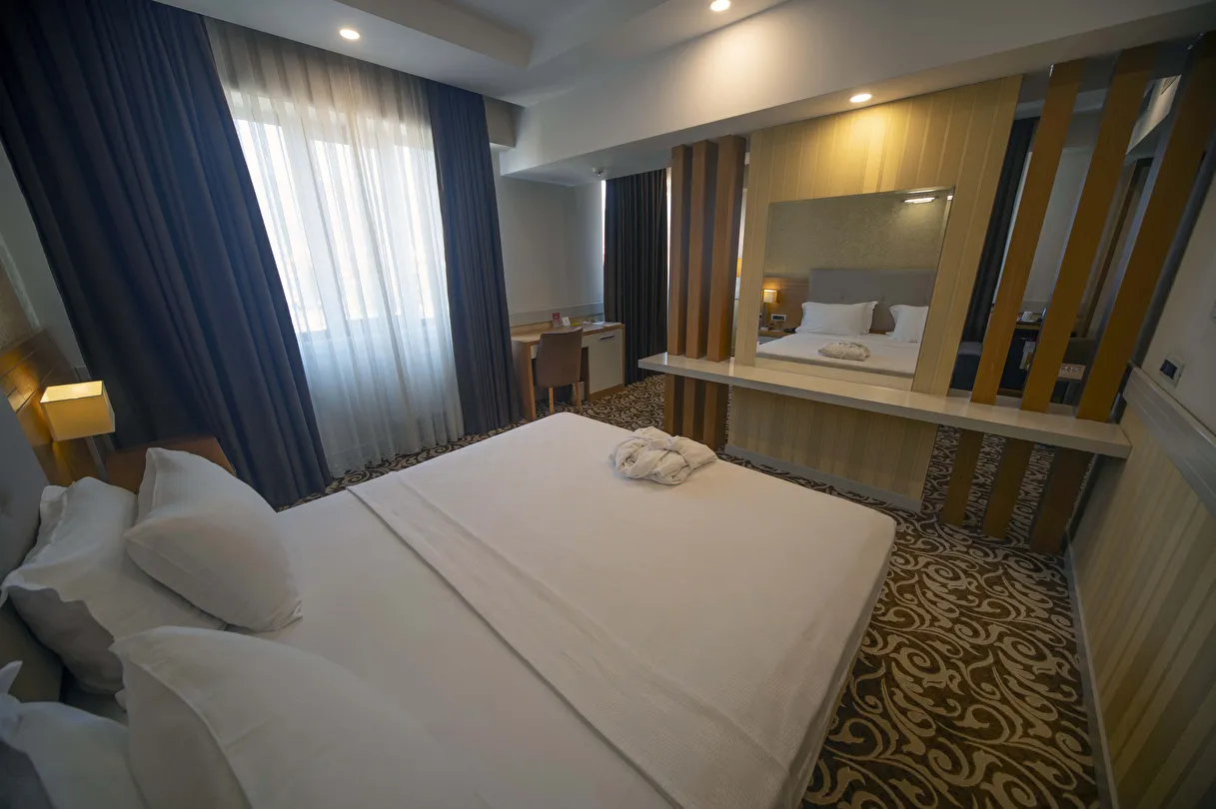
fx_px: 405
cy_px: 404
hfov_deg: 112.7
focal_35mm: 12
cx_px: 608
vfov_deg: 89.9
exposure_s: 1/15
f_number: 4.5
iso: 100
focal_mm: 12
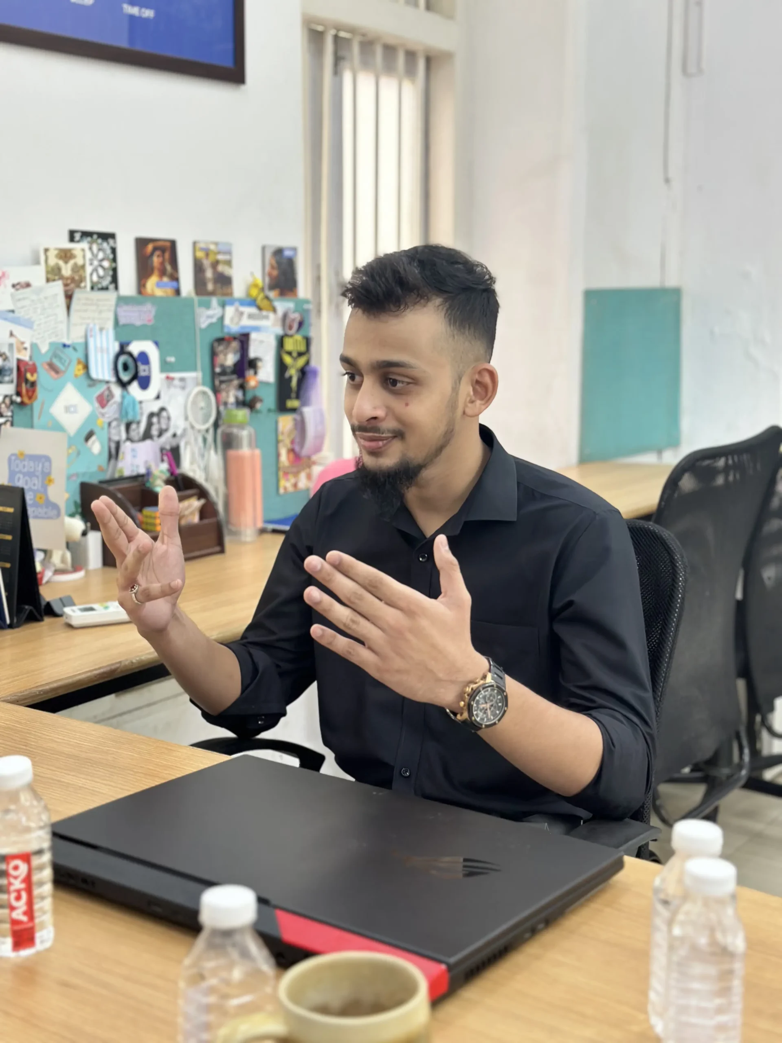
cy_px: 522
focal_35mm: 48
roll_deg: -0.9
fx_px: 1446
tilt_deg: -9.8
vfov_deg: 39.7
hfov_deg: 30.3
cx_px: 391
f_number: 1.78
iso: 100
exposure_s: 1/50
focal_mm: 6.86
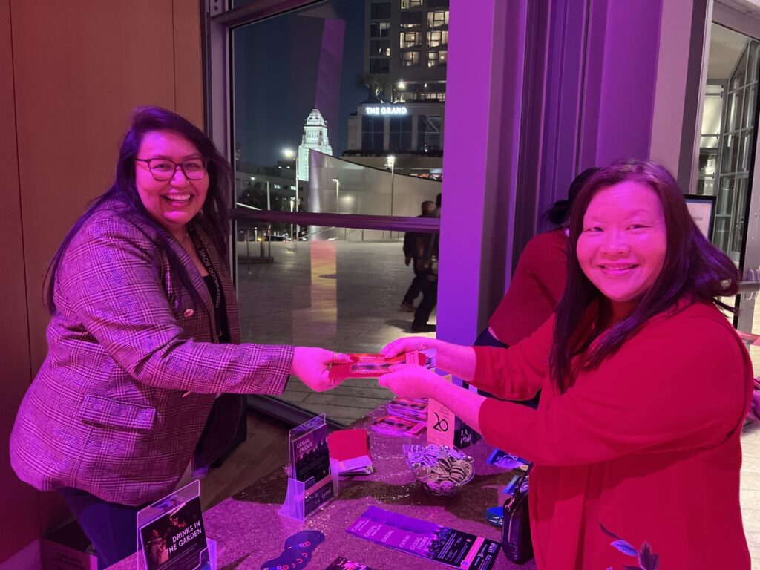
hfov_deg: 67.3
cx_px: 380
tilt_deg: -7.2
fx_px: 571
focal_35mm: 26
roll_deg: -1.4
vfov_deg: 53.1
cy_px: 285
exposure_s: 1/30
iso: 1000
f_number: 1.5
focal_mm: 5.7
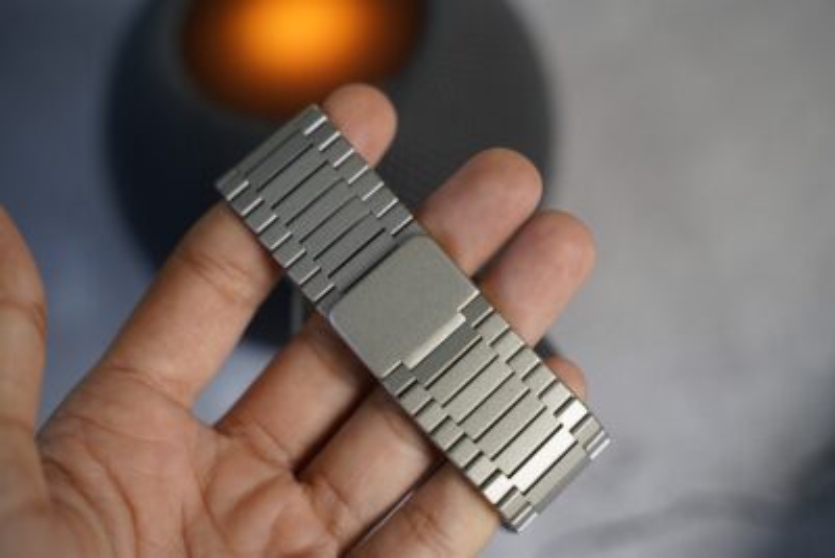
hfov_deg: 27.0
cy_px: 279
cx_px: 418
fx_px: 1740
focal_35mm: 75
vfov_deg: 18.2
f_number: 4
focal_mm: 75
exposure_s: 1/160
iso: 1250
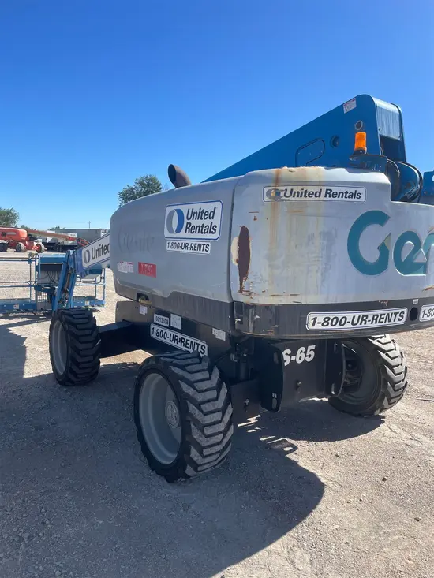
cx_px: 217
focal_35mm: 26
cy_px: 289
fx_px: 435
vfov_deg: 67.3
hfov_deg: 53.1
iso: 32
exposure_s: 1/2020
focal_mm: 4.2
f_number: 1.6
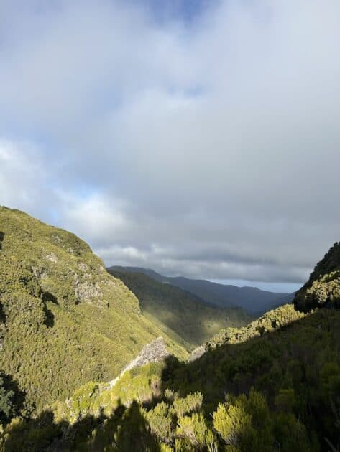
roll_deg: -1.6
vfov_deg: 67.3
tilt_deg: +6.1
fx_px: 340
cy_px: 226
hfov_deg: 53.1
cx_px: 170
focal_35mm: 26
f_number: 1.5
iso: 50
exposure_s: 1/3704
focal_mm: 5.7
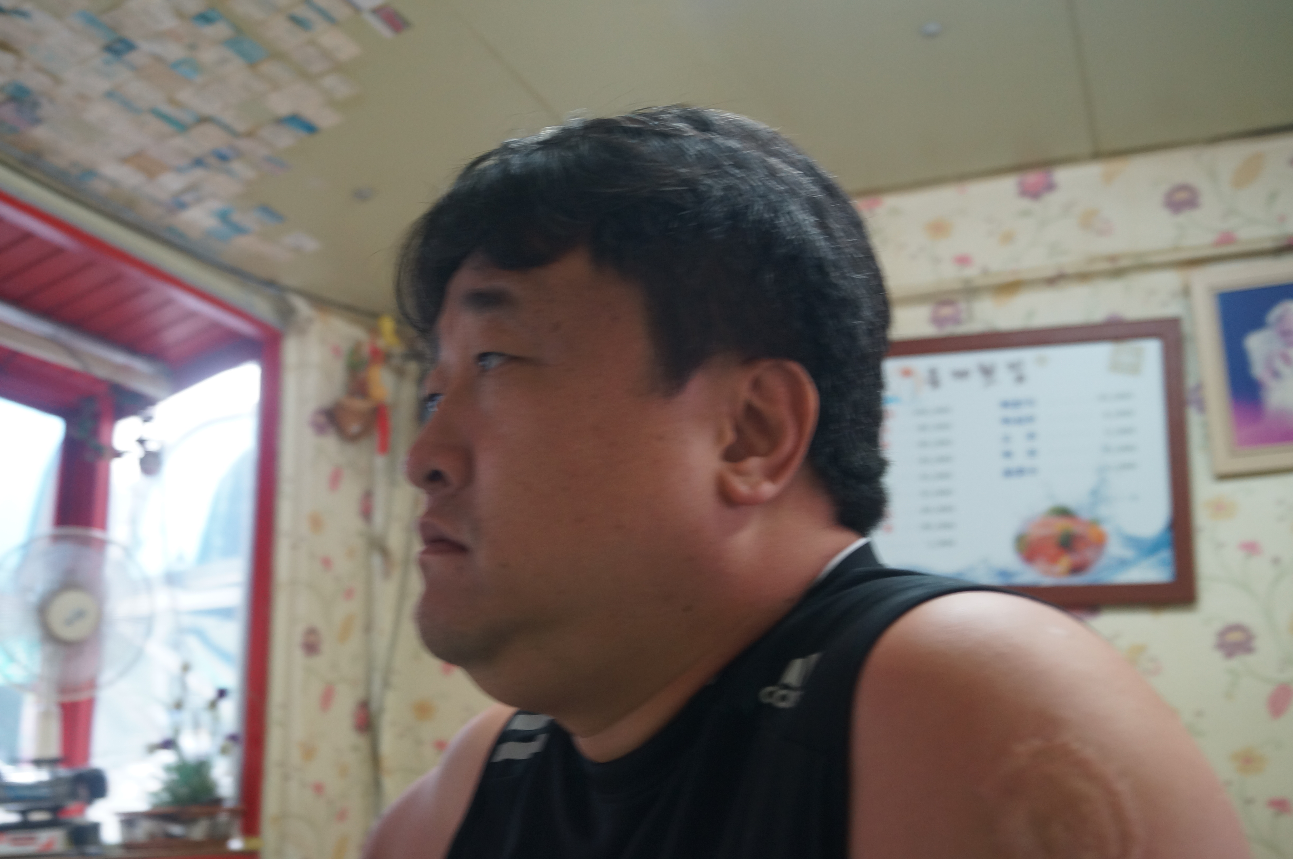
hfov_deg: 49.6
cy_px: 430
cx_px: 646
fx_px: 1399
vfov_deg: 34.1
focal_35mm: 39
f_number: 4
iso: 640
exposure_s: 1/60
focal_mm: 26
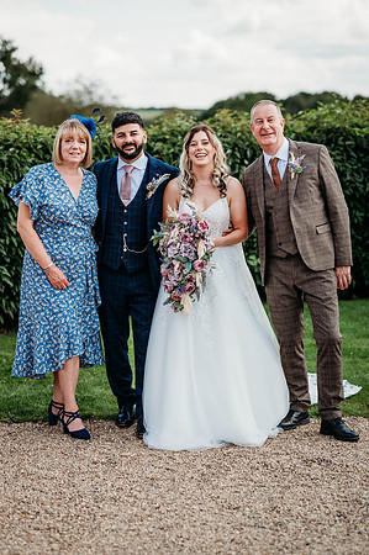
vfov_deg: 23.9
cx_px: 184
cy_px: 278
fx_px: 1310
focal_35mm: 85
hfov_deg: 16.0
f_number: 2.5
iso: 100
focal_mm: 85
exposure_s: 1/800
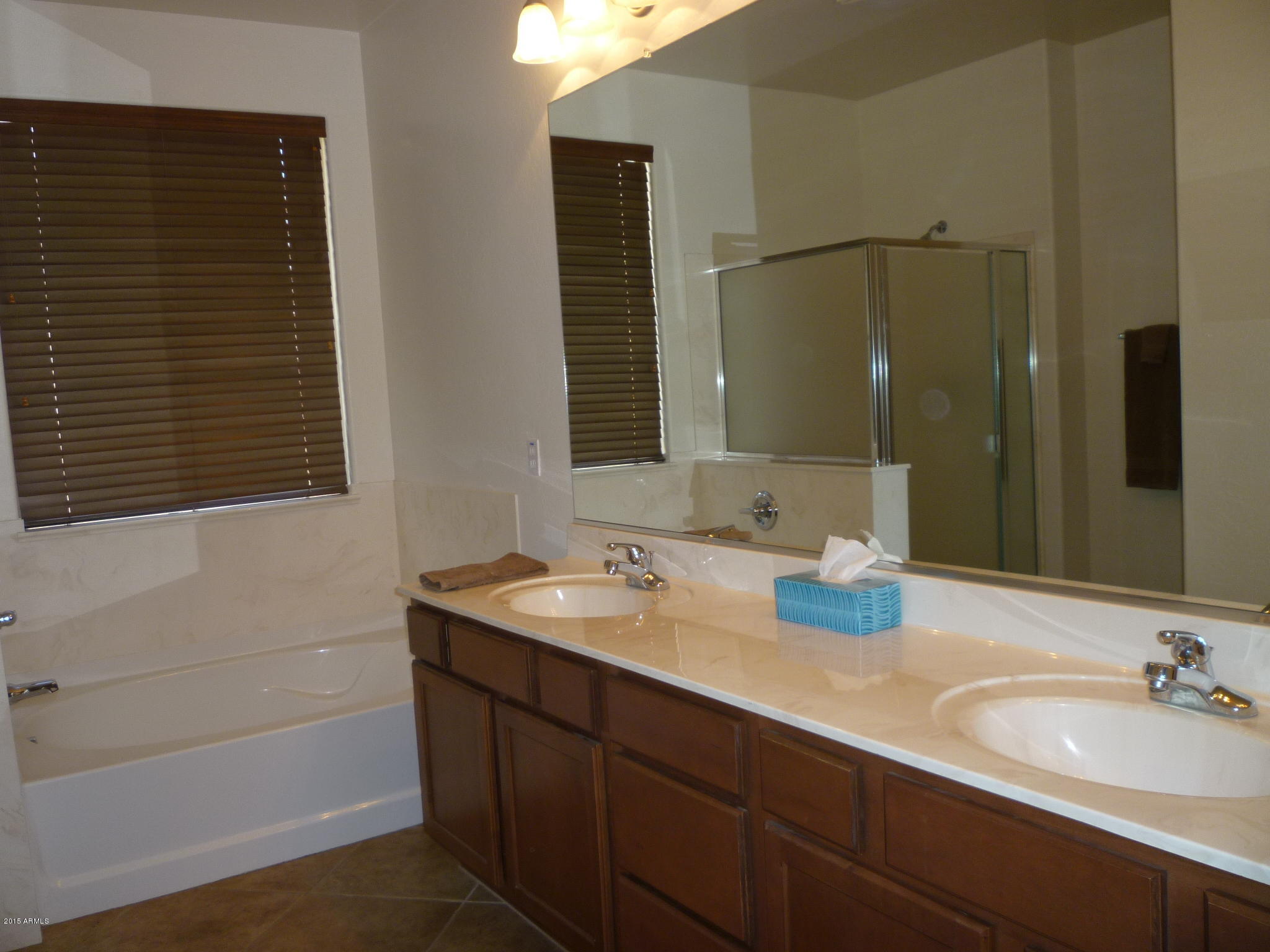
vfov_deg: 48.2
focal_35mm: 29
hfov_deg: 61.7
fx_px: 1064
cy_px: 476
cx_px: 635
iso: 100
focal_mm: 5.2
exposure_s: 1/60
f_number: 3.3
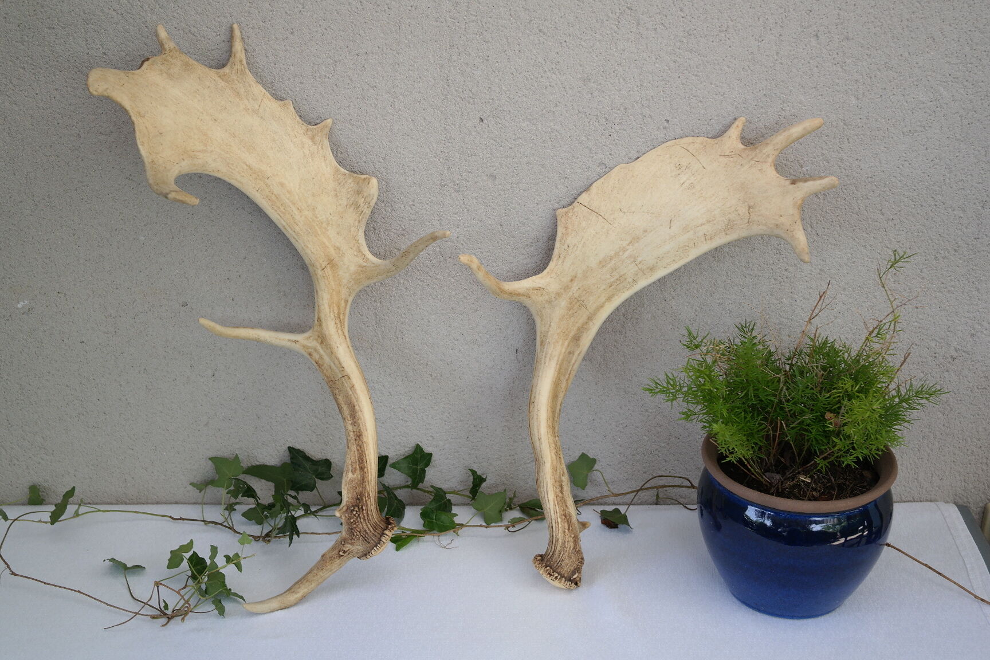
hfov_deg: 37.5
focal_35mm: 53
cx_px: 495
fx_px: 1457
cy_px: 330
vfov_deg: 25.5
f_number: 4.5
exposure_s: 1/125
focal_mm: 35
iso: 200
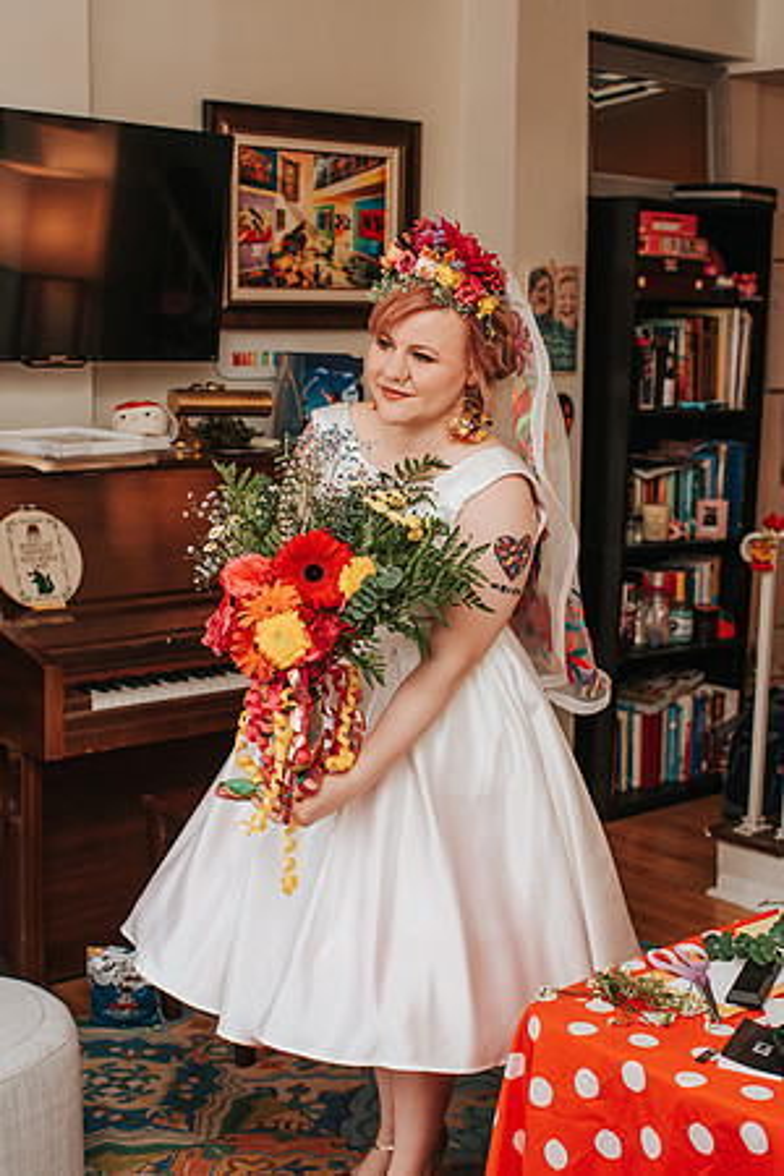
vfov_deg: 37.9
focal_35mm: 52
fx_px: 1713
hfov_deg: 25.8
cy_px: 588
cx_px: 375
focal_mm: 35
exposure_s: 1/160
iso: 800
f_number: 4
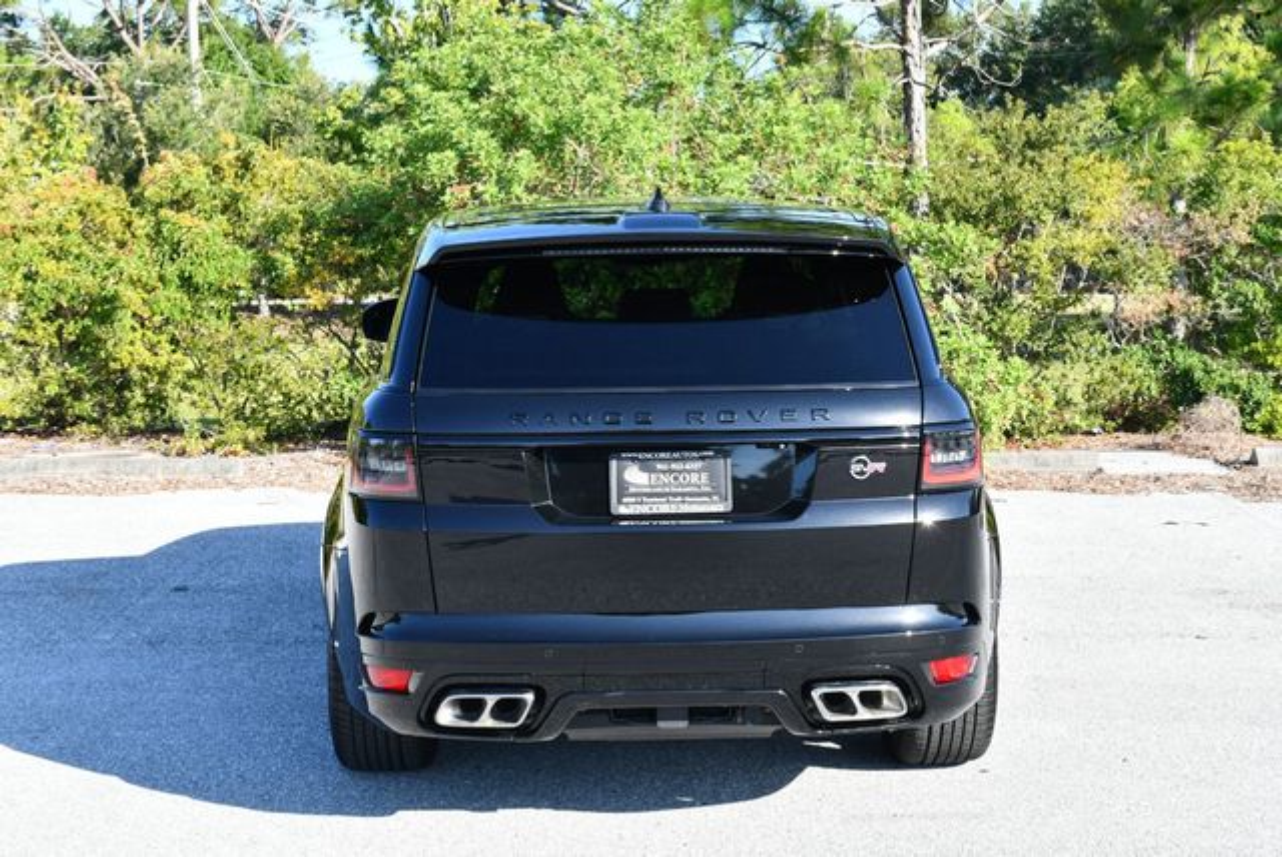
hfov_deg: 35.6
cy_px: 428
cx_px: 641
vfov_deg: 24.2
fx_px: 1996
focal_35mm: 56
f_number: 5.6
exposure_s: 1/250
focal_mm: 28
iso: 200
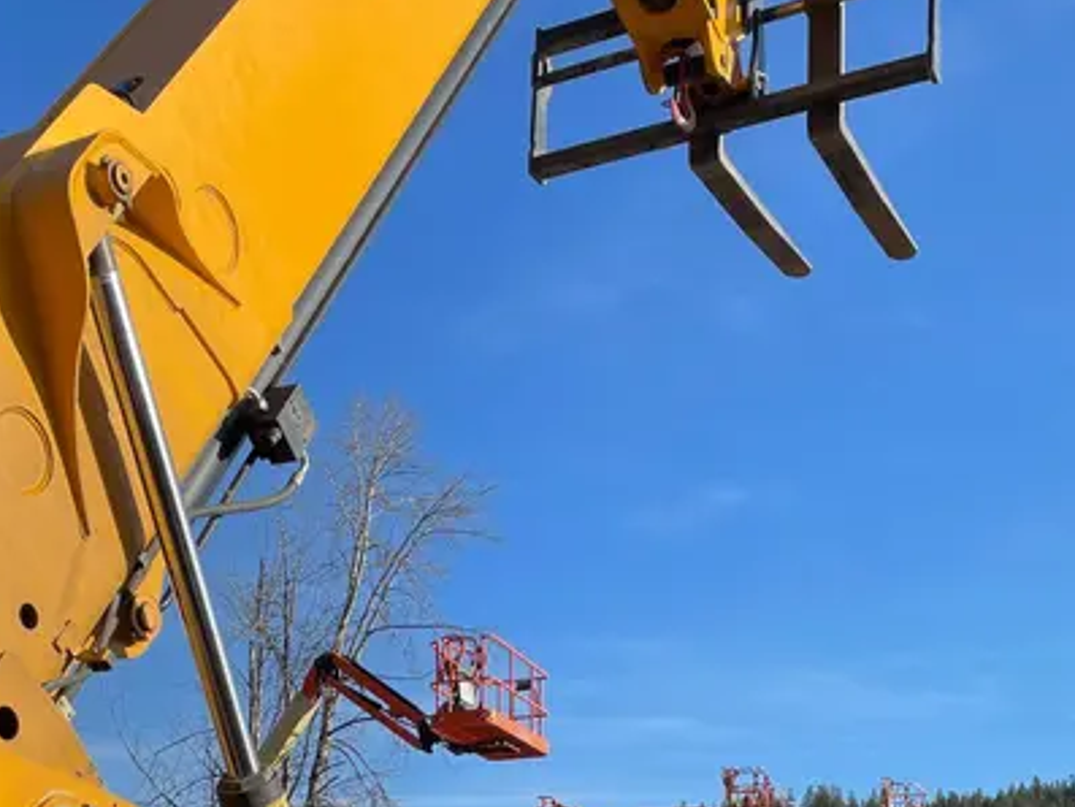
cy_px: 946
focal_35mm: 48
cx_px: 420
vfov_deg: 27.1
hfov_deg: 39.4
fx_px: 1491
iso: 32
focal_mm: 4.2
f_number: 1.6
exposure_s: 1/2618
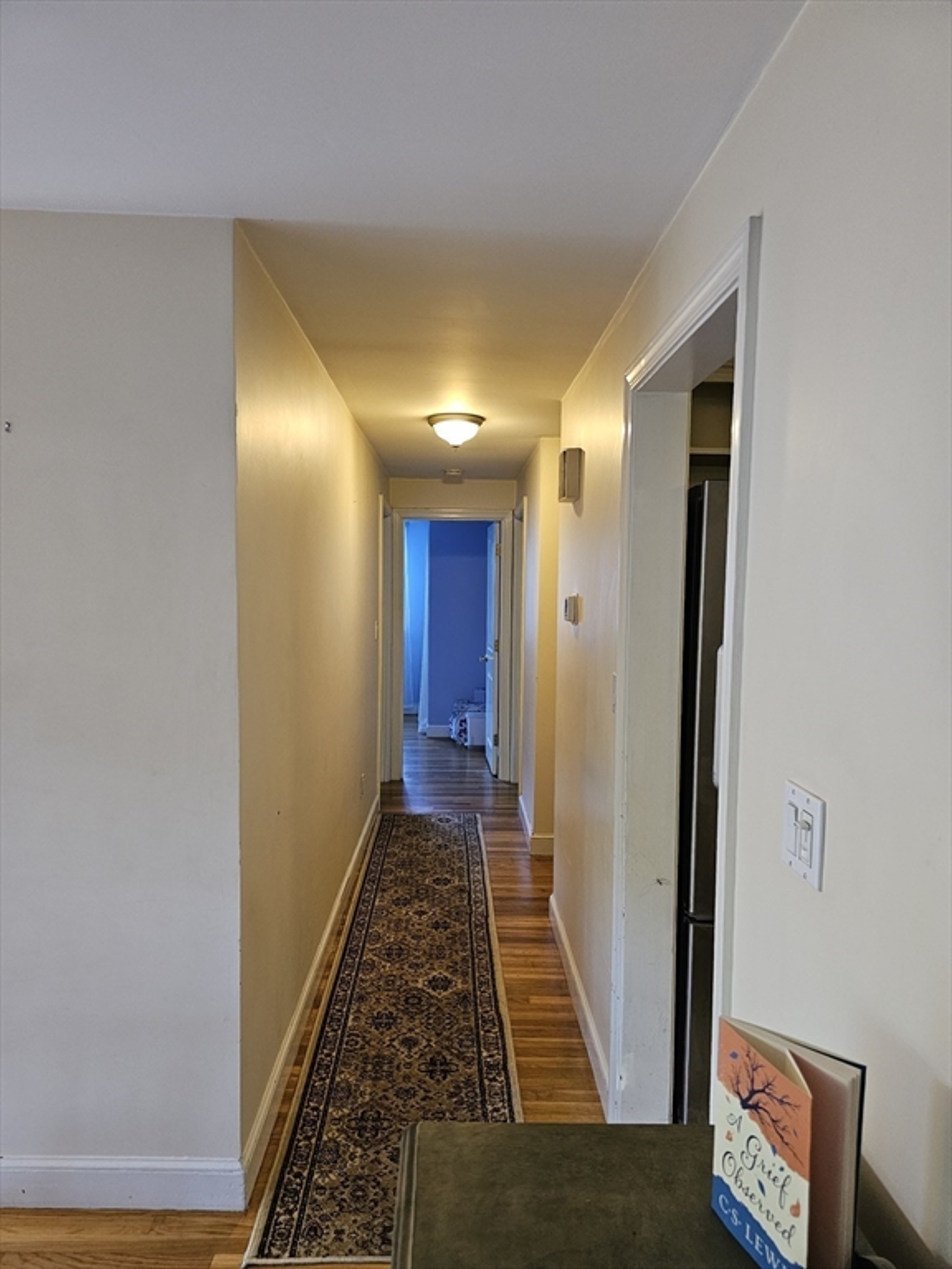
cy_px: 634
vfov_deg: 73.9
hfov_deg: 58.9
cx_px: 476
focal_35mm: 23
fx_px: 843
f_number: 1.7
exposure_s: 1/120
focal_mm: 6.3
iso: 640
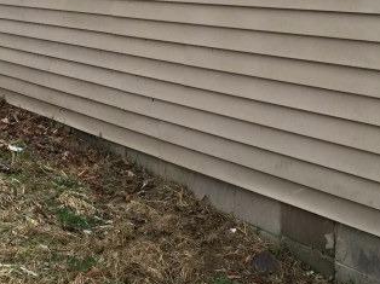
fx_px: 812
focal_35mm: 74
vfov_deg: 19.4
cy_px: 15
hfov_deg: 26.3
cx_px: 184
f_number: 2.2
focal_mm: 4.15
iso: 32
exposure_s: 1/30
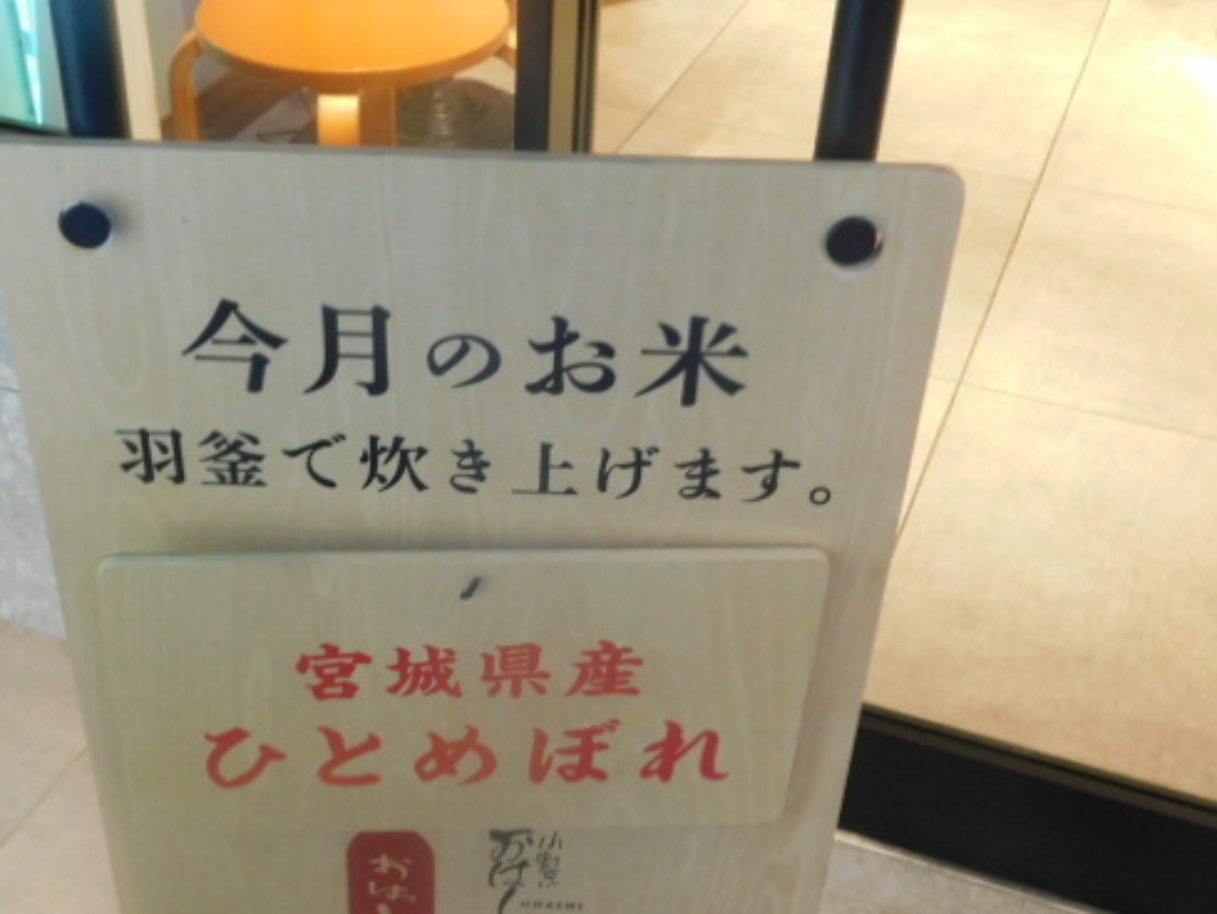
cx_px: 487
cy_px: 544
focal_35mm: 47
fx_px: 1653
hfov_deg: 40.2
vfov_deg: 30.8
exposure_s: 1/13
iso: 400
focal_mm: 6.3
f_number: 3.5
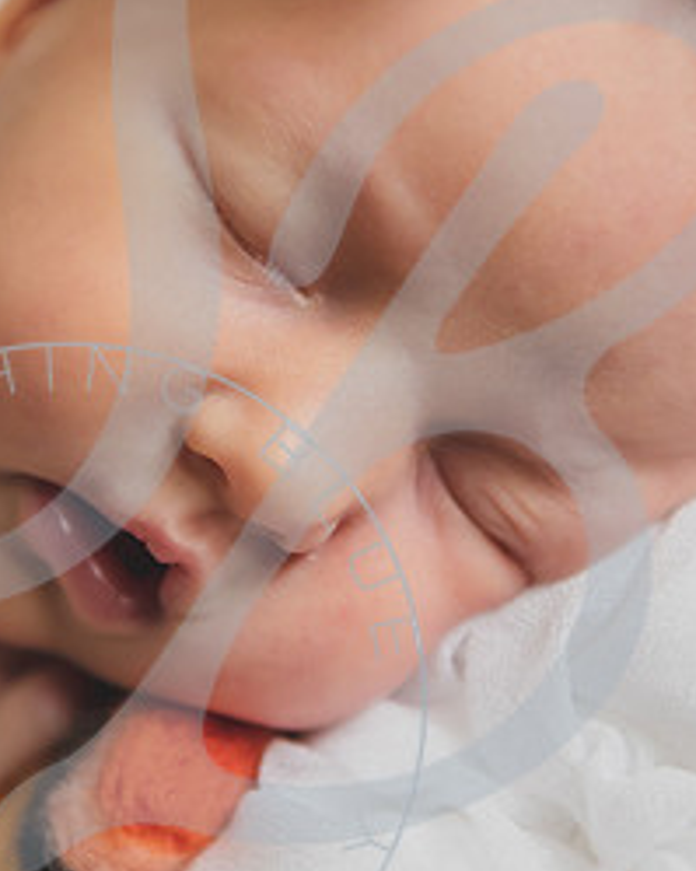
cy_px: 408
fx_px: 2705
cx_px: 241
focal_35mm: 105
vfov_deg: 18.3
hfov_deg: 14.6
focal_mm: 48
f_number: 2.8
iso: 1000
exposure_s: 1/125
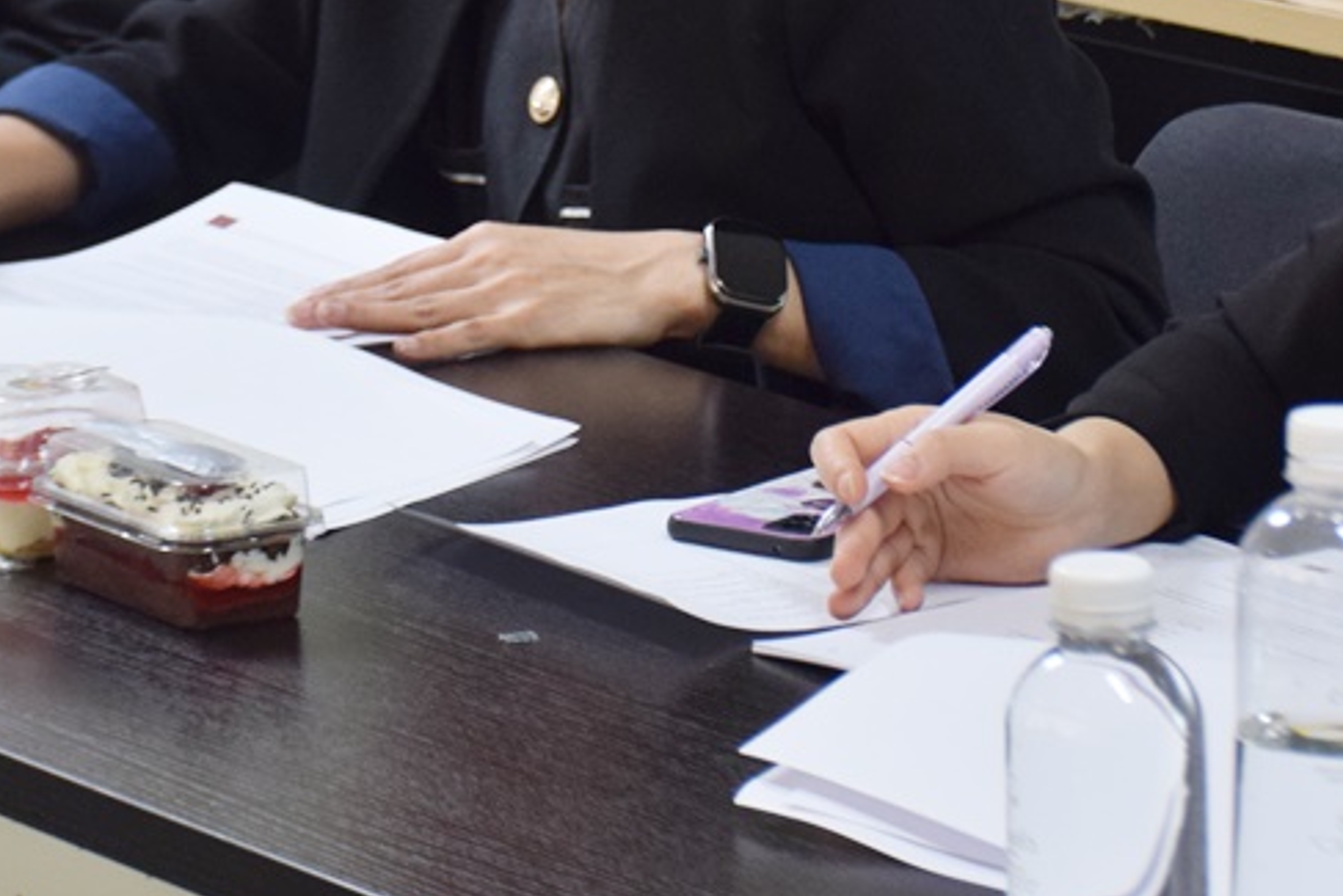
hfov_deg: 10.6
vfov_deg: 7.0
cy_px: -212
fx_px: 7239
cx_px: 711
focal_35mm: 194
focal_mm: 42
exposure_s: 1/60
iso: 560
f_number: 4.5
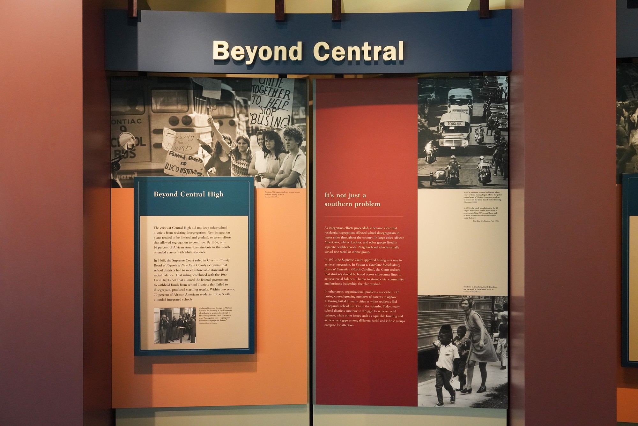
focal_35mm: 36
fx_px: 638
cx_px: 319
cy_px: 213
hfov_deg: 53.1
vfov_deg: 36.9
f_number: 8
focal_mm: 36
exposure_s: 1/100
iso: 6400
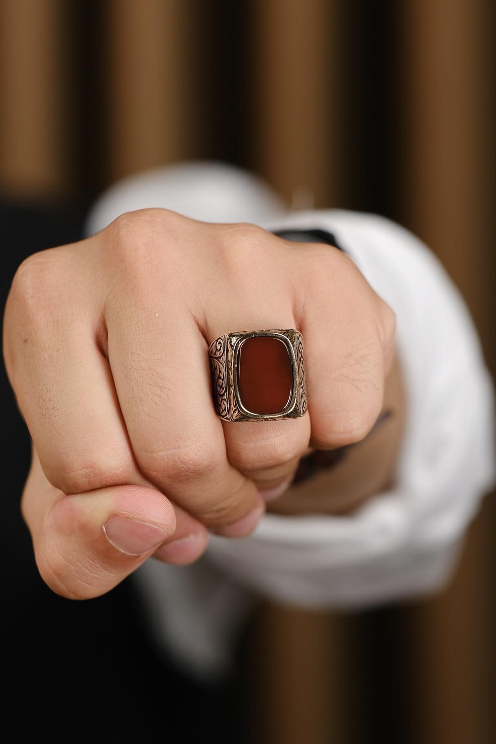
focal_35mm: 85
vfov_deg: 23.9
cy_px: 370
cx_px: 249
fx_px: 1757
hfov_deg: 16.1
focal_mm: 56
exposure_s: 1/200
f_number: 2.2
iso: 200
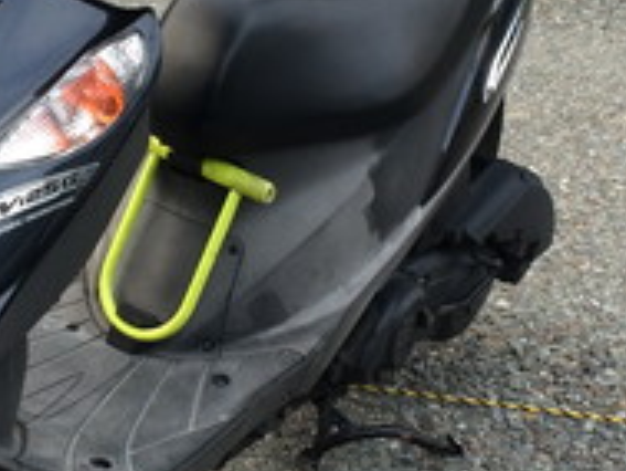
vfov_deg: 16.6
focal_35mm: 89
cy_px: 176
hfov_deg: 21.8
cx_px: 176
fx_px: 1611
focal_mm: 4.12
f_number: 2.2
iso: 32
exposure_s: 1/167
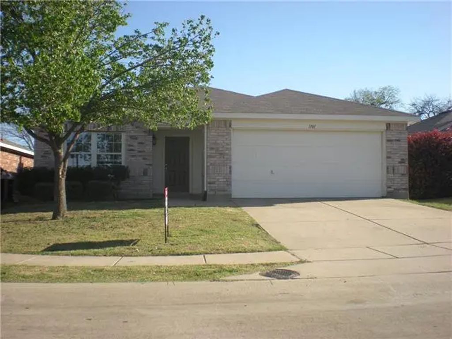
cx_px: 226
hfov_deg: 49.0
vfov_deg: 37.7
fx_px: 496
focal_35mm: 38
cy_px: 170
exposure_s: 1/308
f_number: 4.6
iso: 64
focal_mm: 6.3
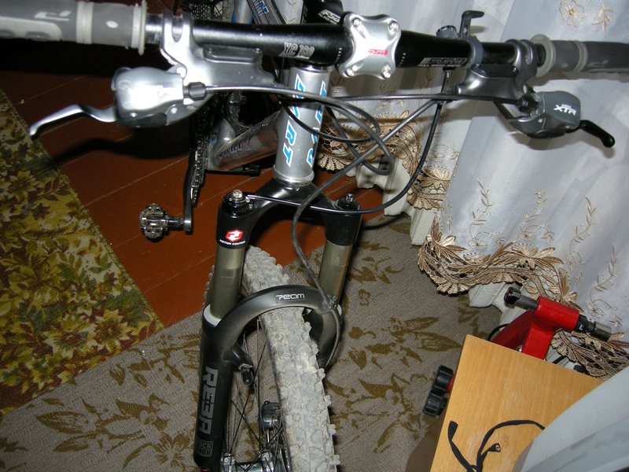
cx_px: 314
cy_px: 236
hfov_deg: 51.4
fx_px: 654
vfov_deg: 39.7
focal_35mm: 36
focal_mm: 7.5
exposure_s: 1/60
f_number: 2.7
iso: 64
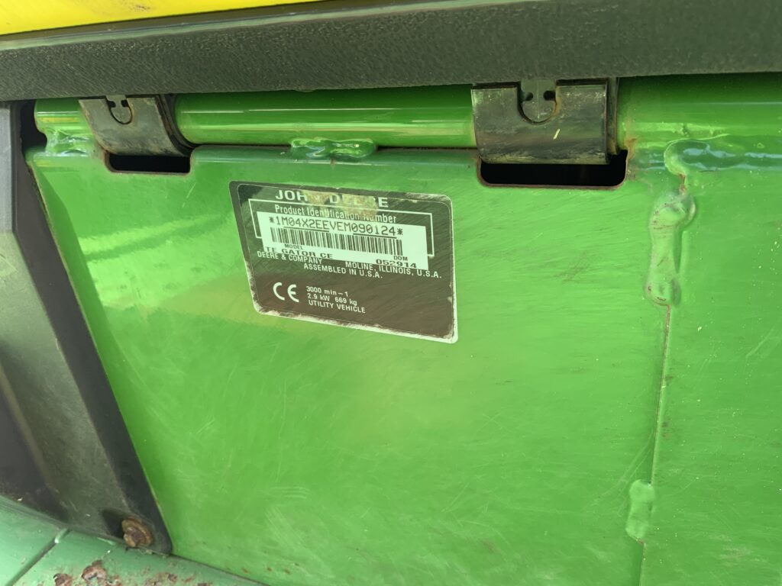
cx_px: 391
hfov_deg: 61.7
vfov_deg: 48.2
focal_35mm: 29
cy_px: 293
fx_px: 655
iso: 32
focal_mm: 3
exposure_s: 1/122
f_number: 1.8
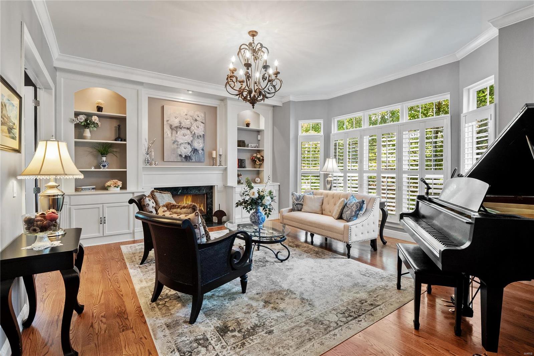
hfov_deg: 96.7
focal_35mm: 16
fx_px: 237
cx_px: 267
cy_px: 178
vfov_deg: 73.7
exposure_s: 1/4
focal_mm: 8
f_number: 7.1
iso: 400
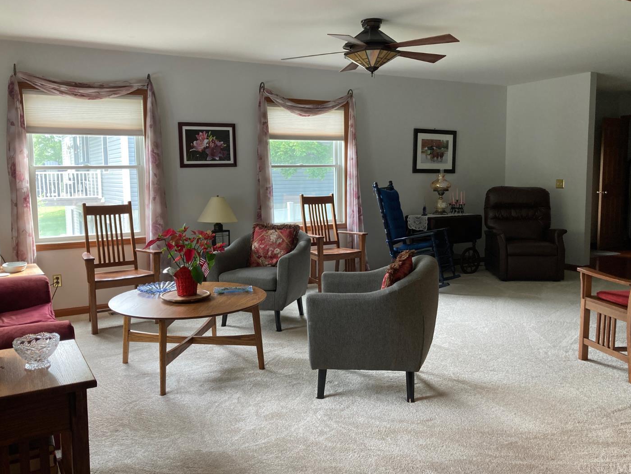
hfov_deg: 60.0
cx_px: 309
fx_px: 547
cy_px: 230
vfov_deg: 46.8
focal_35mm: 30
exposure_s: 1/60
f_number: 1.8
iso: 100
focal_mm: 3.99
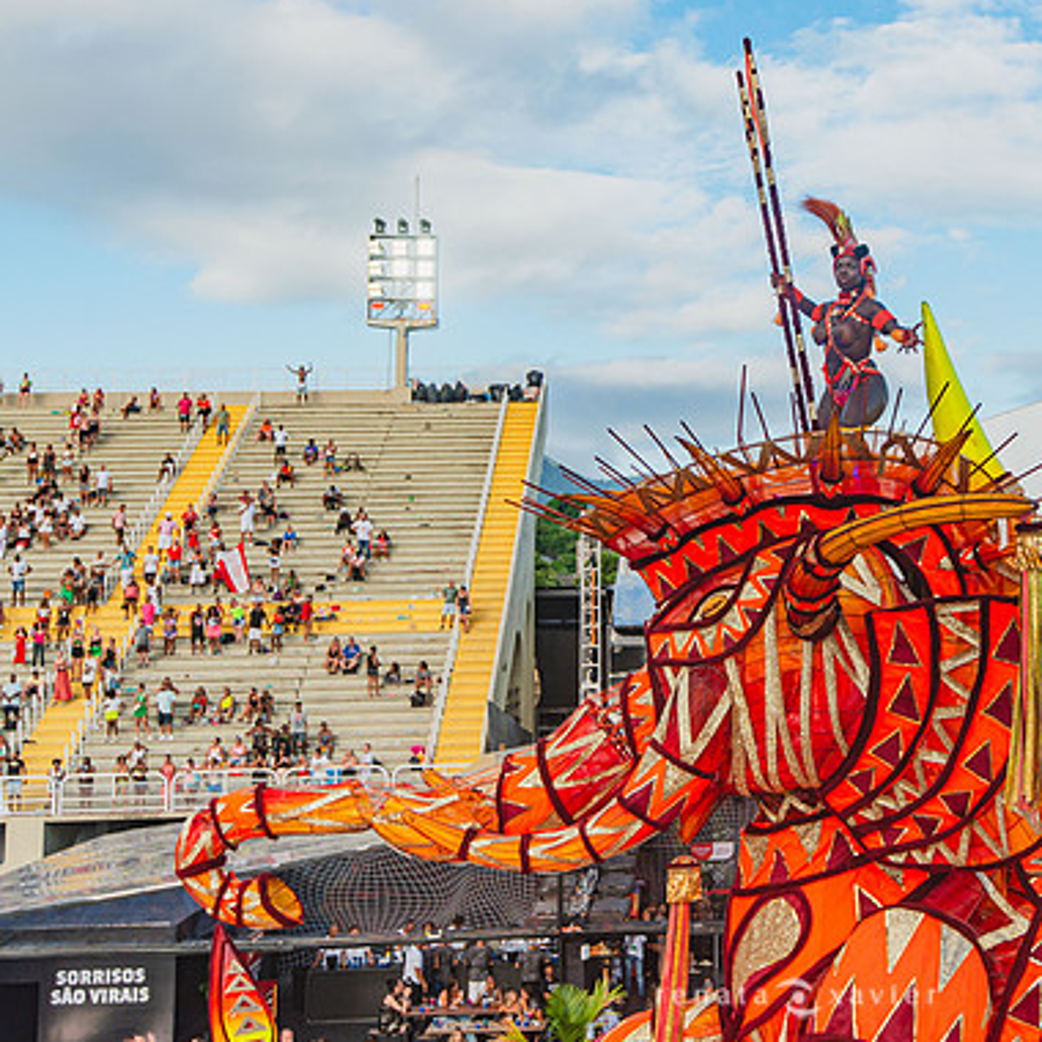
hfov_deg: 31.3
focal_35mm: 53
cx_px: 842
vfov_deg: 32.1
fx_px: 1805
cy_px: 426
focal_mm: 35
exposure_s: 1/3200
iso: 200
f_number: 4
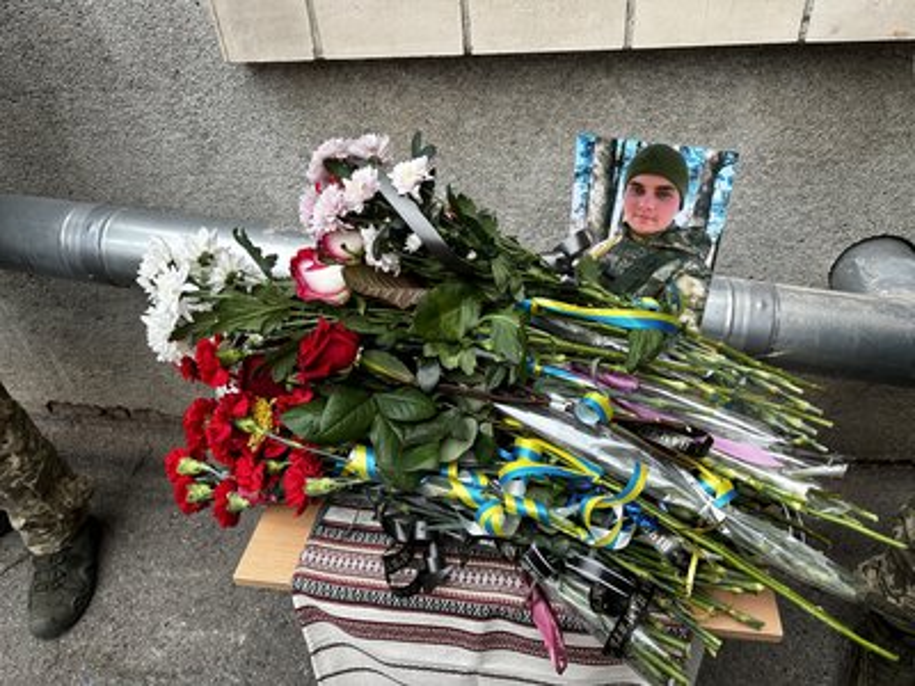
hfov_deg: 71.6
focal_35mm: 24
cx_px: 458
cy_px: 343
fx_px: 634
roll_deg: +4.4
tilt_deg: -35.2
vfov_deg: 56.8
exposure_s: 1/121
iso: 125
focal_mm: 6.86
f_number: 1.78
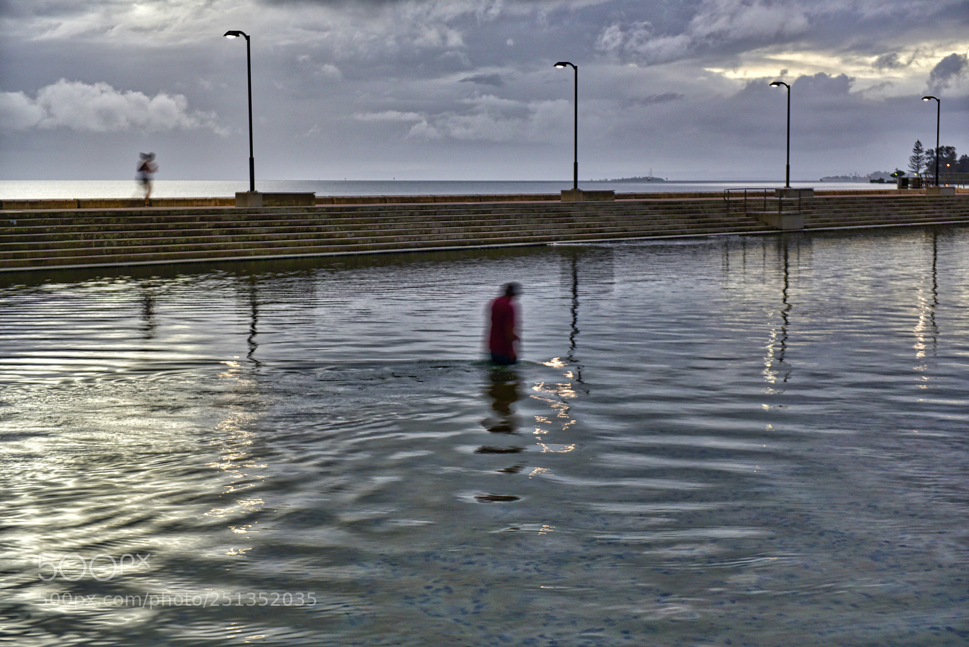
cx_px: 484
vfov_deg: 21.9
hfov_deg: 32.4
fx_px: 1669
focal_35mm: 62
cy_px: 324
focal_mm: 62
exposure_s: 1/4
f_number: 2.8
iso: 64
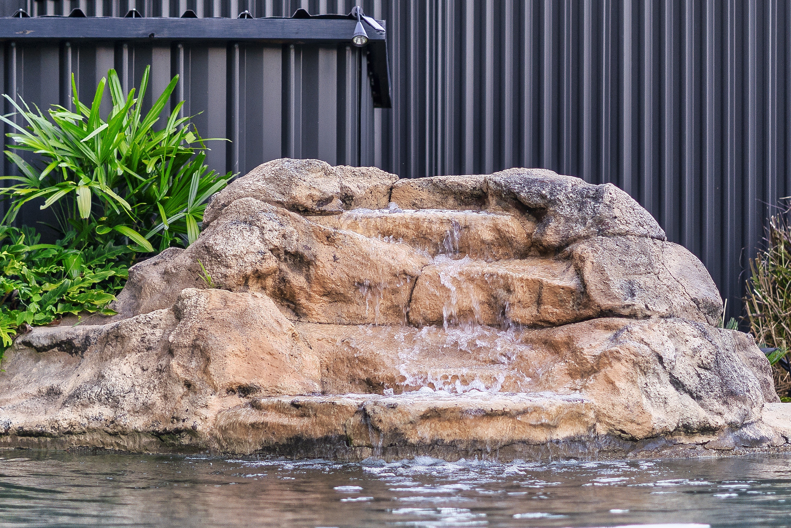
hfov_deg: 20.0
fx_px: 2241
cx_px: 467
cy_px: 327
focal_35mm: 102
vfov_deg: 13.4
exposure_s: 1/200
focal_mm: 50
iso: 320
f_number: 1.8
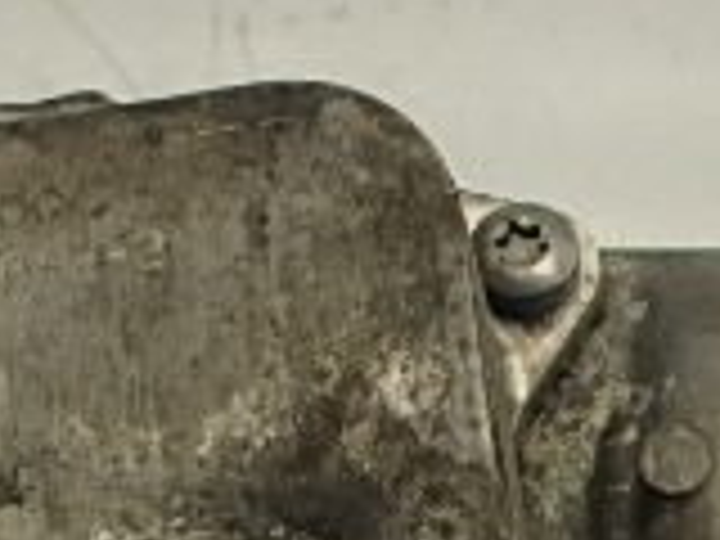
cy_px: 590
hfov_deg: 22.6
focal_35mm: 84
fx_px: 1747
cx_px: 666
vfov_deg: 17.0
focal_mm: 3.7
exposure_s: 1/60
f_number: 3.5
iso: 160
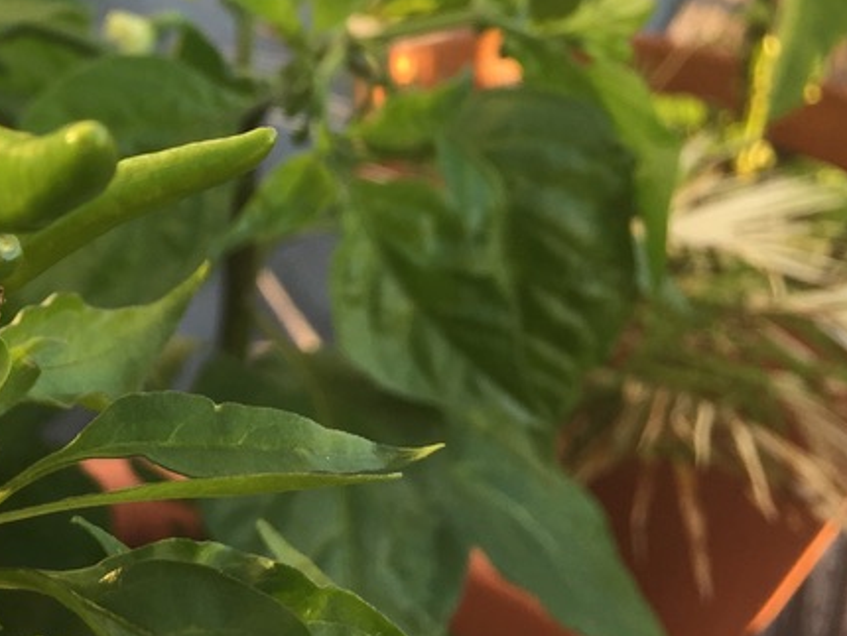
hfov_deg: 25.7
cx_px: -122
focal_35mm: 69
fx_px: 1689
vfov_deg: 21.2
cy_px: 171
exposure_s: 1/100
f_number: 2.2
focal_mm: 4.15
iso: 40
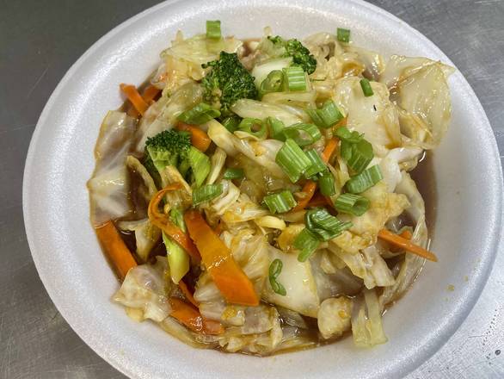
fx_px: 379
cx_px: 252
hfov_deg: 67.3
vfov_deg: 53.1
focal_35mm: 26
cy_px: 190
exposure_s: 1/120
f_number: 1.6
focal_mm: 4.2
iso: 100
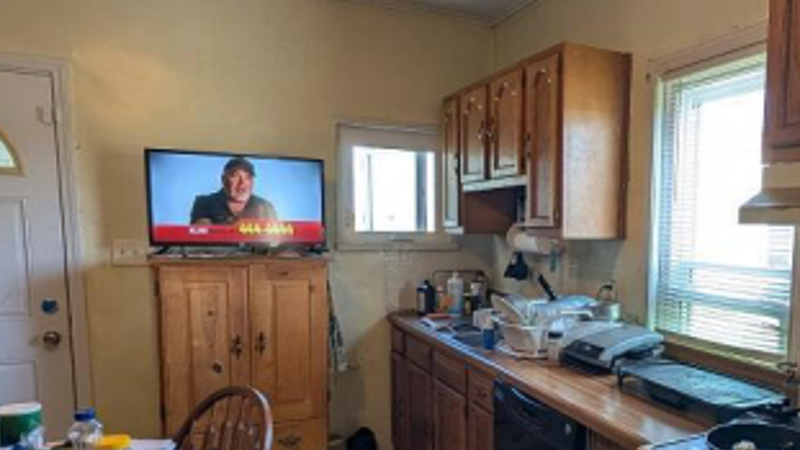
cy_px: 293
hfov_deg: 64.0
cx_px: 598
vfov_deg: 41.1
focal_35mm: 28
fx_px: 594
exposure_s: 1/120
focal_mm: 2.02
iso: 71
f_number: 1.7
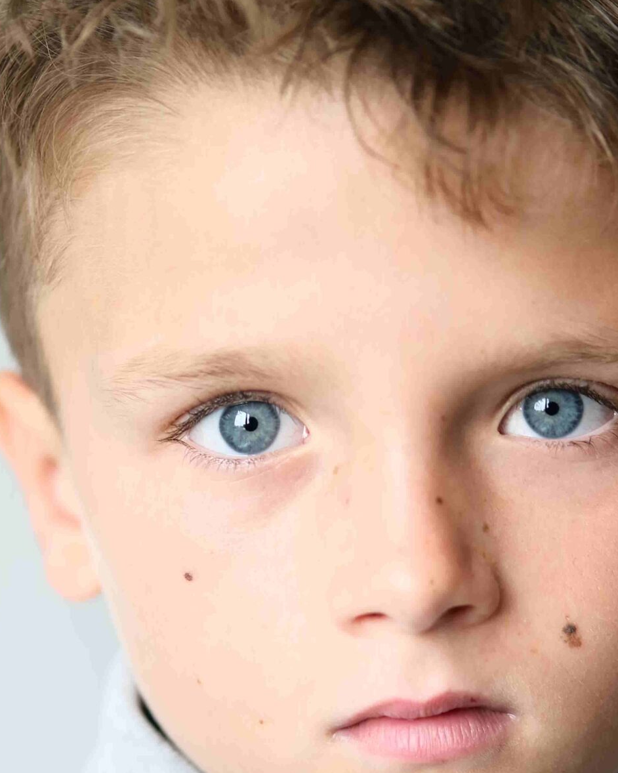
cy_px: 622
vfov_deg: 12.5
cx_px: 320
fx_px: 3499
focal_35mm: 153
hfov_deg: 10.1
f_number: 2
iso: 160
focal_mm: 50
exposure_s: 1/125
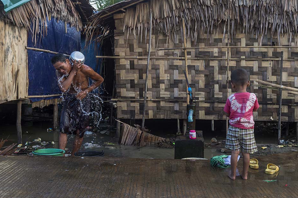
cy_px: 101
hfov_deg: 49.6
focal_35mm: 39
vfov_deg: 34.2
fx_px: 323
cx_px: 150
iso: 1600
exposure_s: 1/800
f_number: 8
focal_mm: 38
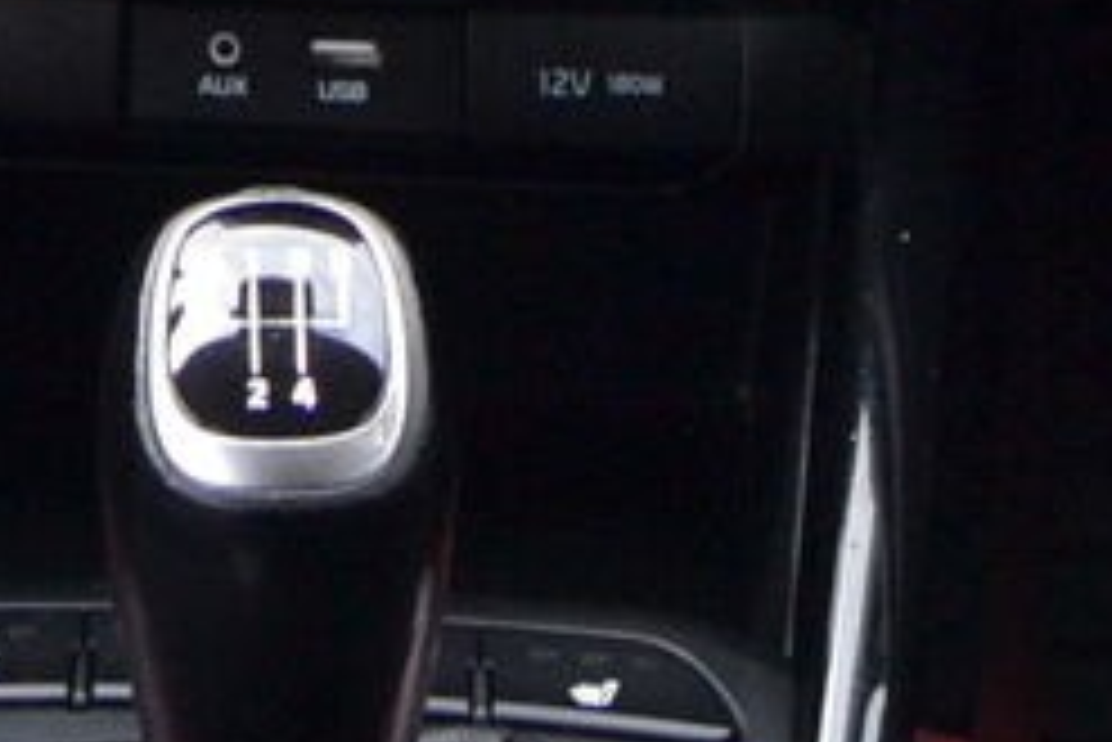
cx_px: 45
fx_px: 6490
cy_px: -2006
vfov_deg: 5.8
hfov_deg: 9.7
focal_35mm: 210
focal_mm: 18
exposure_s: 1/125
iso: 180
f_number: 5.6
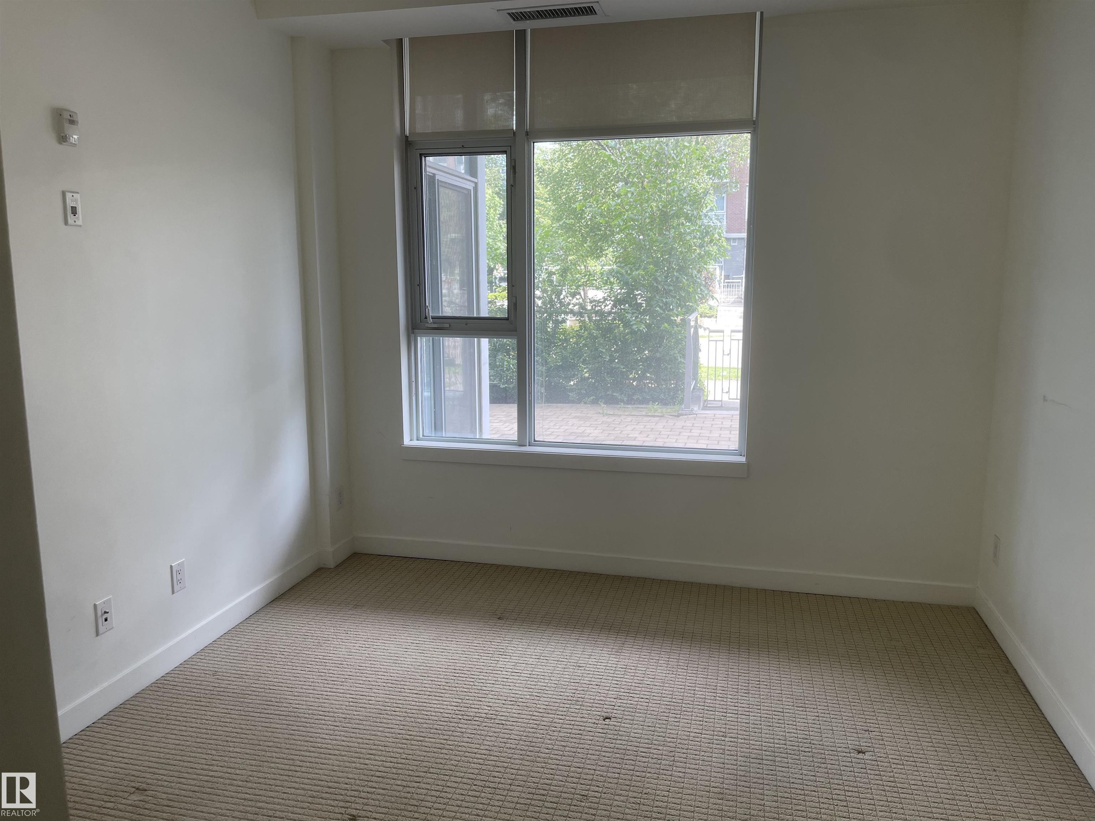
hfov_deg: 69.4
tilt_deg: -11.0
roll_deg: +0.7
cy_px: 410
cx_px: 548
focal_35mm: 25
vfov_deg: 54.9
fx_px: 791
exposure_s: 1/121
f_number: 1.6
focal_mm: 5.1
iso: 50
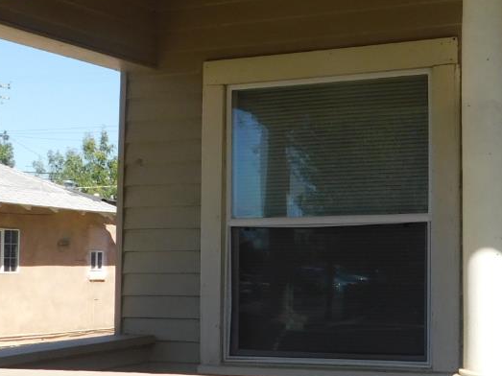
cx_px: 399
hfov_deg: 28.8
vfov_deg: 22.2
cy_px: 224
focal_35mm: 66
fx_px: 957
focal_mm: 4
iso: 125
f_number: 3
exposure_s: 1/1000
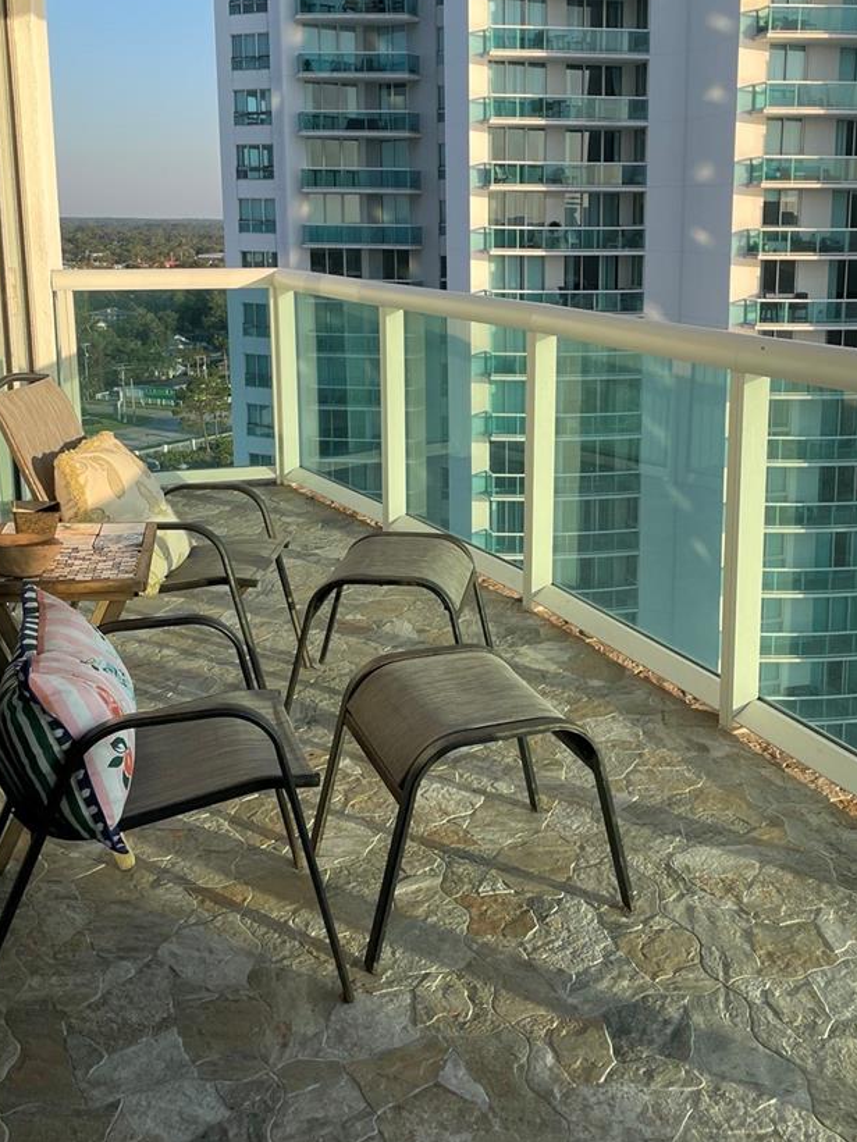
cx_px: 541
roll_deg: -0.7
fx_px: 1254
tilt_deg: -9.7
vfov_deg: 48.7
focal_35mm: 38
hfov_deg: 37.5
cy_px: 456
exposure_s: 1/1233
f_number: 1.6
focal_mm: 4.2
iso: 32
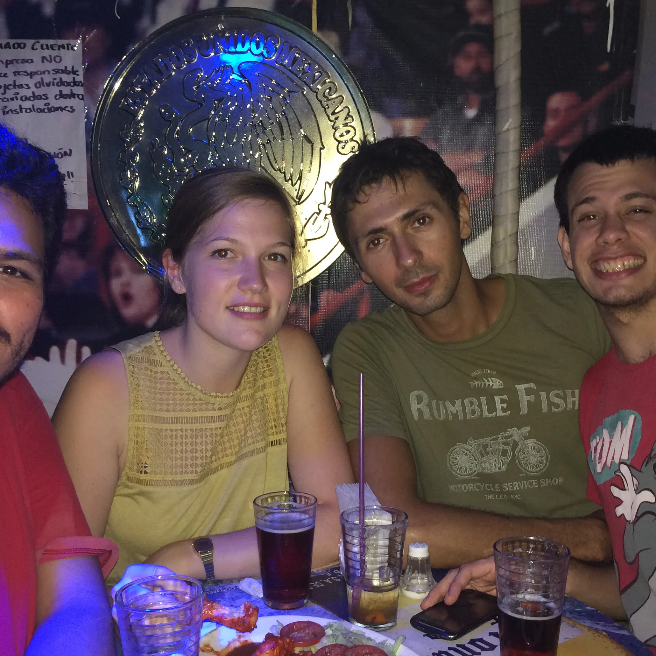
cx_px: 353
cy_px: 372
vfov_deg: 39.9
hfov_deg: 40.0
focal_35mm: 42
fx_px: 900
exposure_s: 1/16
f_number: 2.2
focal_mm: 4.12
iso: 100
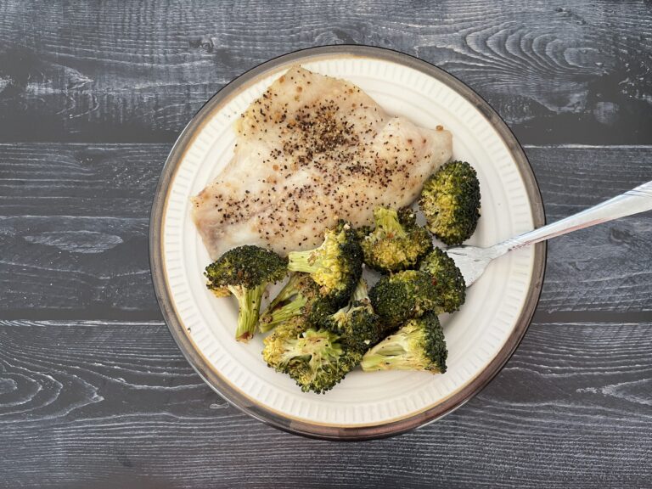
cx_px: 326
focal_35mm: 26
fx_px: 490
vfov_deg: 53.1
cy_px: 244
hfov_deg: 67.3
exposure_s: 1/76
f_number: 1.6
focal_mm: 5.1
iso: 125
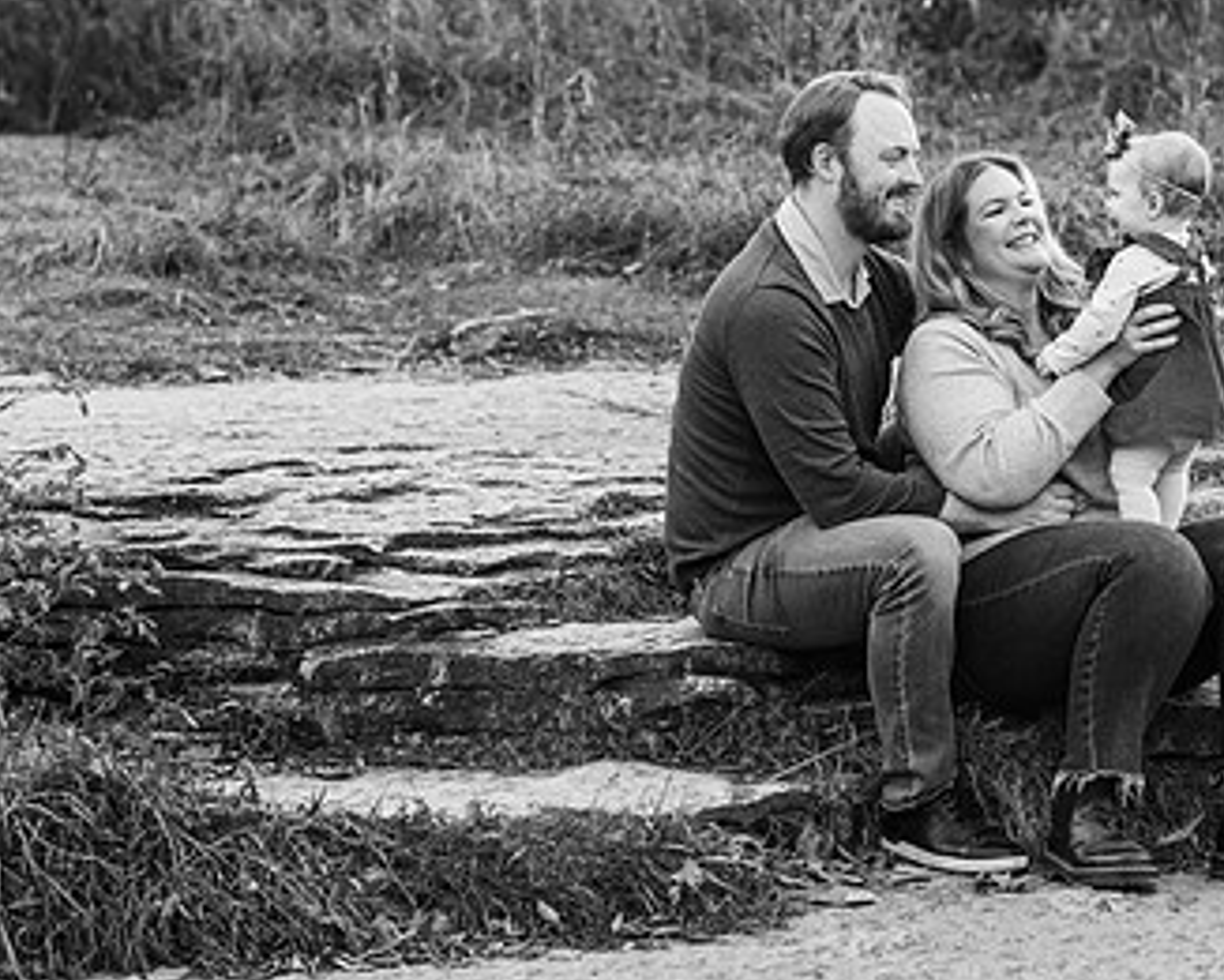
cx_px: 987
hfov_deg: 13.5
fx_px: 5146
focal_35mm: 142
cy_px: 366
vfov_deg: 10.9
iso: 640
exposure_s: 1/640
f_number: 3.5
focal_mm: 85
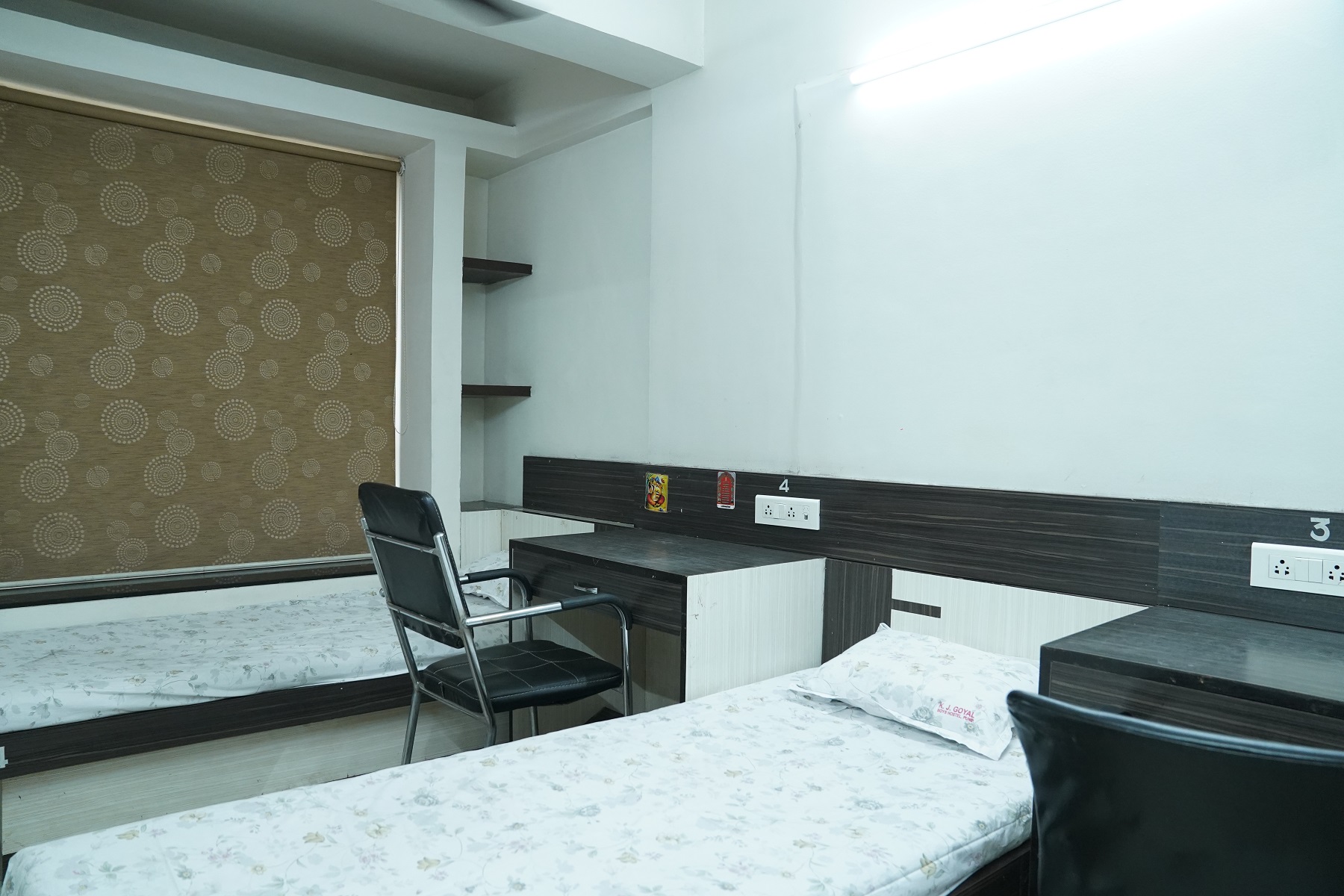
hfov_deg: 73.7
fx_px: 896
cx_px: 672
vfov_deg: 53.1
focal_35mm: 24
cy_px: 448
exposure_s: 1/125
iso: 4000
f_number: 4
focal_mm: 24
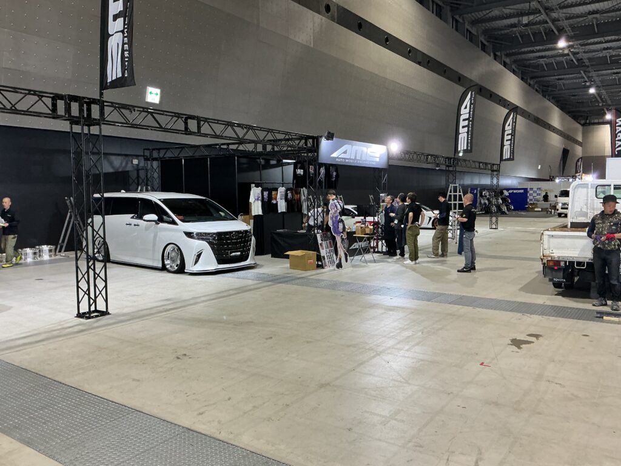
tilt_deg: -6.6
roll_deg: -0.1
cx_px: 310
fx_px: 520
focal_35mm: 29
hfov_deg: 61.7
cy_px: 233
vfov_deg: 48.2
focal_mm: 3
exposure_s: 1/60
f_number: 1.8
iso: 125
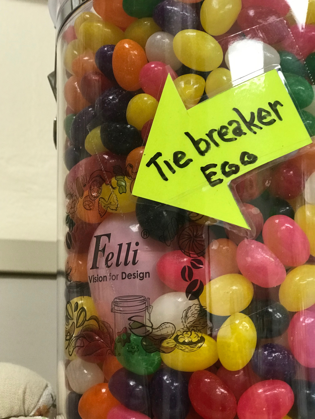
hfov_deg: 25.7
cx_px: 158
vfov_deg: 33.8
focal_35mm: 57
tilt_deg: +12.6
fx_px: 692
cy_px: 210
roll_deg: -1.8
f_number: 2.8
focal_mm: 6.6
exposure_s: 1/60
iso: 200
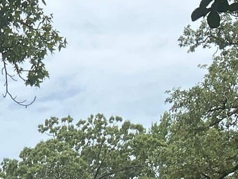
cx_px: -86
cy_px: 346
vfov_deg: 11.5
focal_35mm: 117
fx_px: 805
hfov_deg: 15.8
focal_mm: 3
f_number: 1.8
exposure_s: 1/829
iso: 25
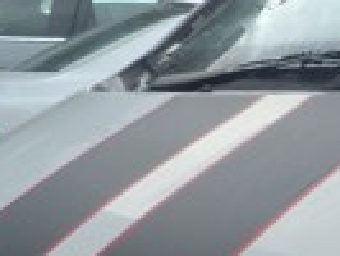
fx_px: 1475
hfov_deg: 11.6
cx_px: 706
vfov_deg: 9.7
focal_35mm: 150
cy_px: 356
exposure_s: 1/100
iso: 125
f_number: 3.6
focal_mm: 4.5
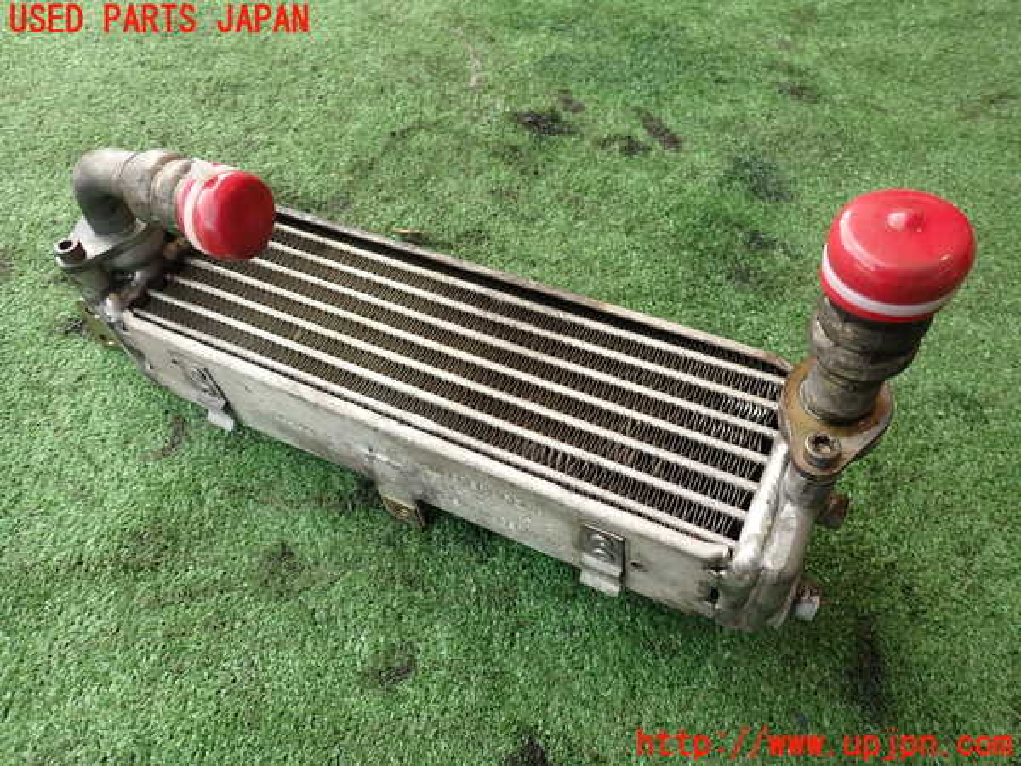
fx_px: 737
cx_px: 510
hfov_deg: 69.4
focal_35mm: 25
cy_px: 383
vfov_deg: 54.9
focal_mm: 4.5
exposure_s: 1/80
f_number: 2.8
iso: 100
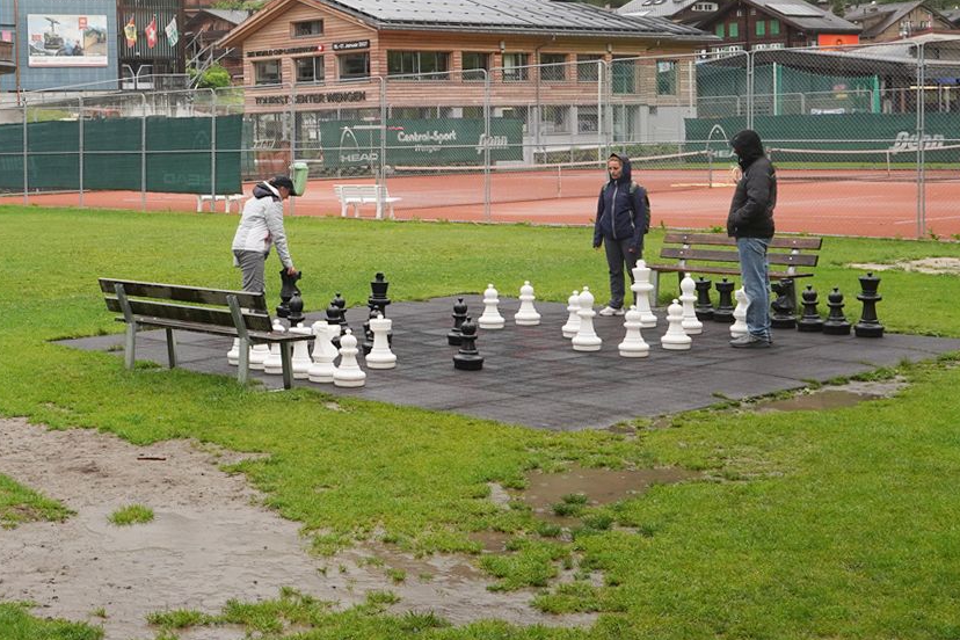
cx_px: 125
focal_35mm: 58
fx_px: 1547
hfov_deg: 33.0
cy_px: 154
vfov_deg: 23.1
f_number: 9
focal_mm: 24
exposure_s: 1/100
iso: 400
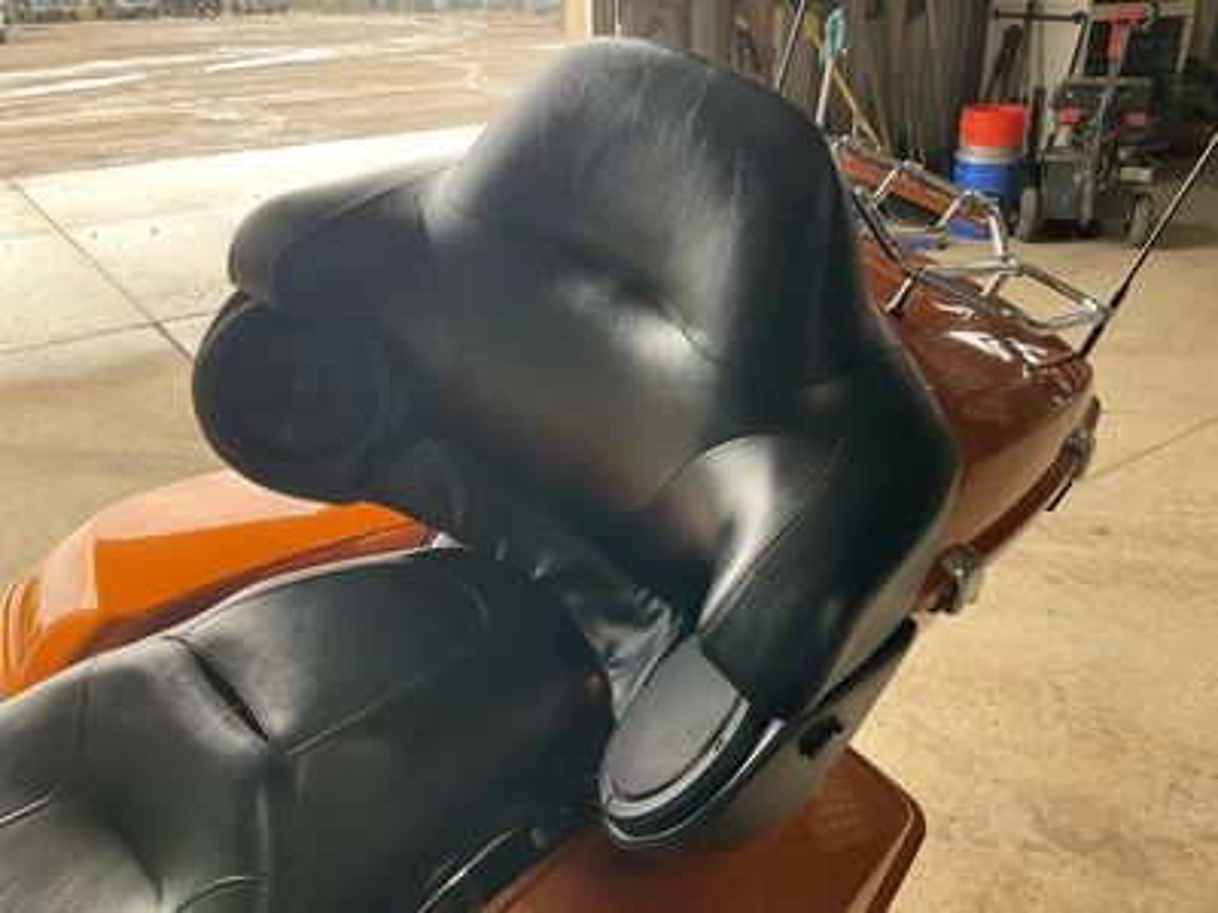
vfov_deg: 48.2
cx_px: 609
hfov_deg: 61.7
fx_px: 1020
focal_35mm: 29
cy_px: 456
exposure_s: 1/122
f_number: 1.8
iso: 50
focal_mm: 3
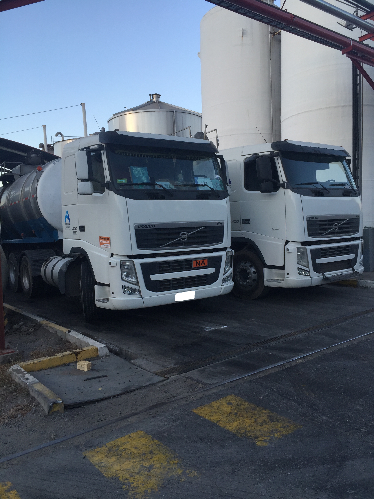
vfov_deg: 61.7
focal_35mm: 29
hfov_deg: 48.2
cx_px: 187
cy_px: 250
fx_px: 418
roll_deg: +1.7
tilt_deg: -1.6
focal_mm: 4.15
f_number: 2.2
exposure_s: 1/412
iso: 32
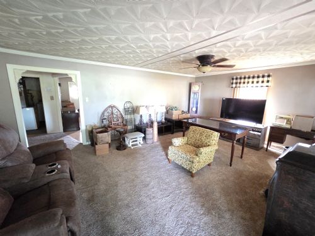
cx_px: 158
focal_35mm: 13
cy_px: 118
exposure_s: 1/24
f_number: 2.2
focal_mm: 2.2
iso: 4000
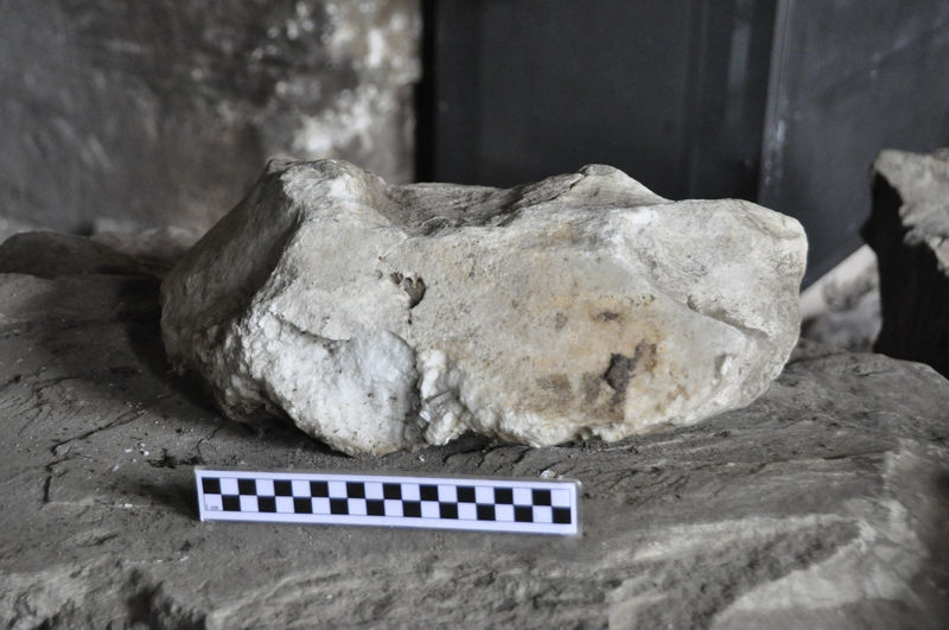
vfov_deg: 20.6
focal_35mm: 66
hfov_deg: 30.6
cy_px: 315
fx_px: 1737
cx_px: 474
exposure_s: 1/60
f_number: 4.5
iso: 3200
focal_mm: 44
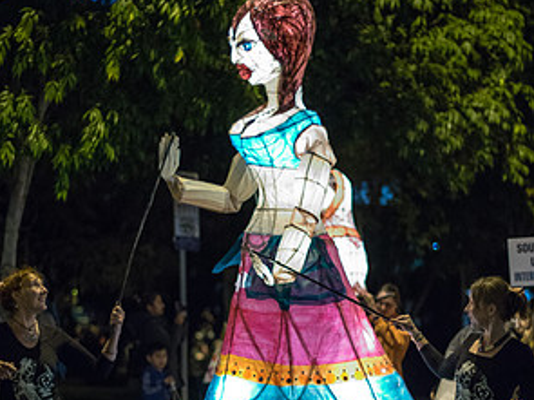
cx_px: 265
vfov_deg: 13.4
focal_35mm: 110
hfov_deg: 17.9
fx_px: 1696
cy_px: 326
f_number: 1.8
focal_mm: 50
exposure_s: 1/100
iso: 2000
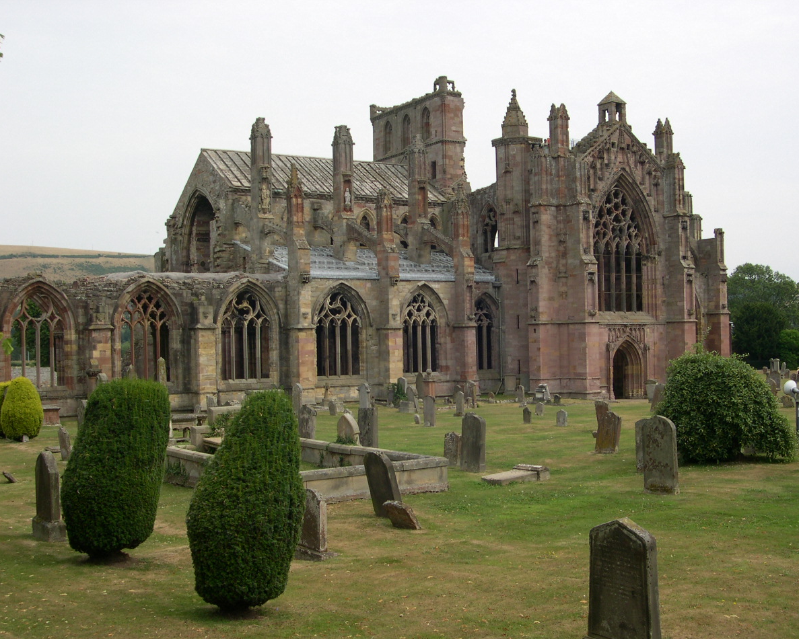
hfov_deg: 45.8
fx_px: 946
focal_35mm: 40
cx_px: 416
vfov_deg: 37.3
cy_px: 322
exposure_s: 1/122
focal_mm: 8
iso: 100
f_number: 7.6
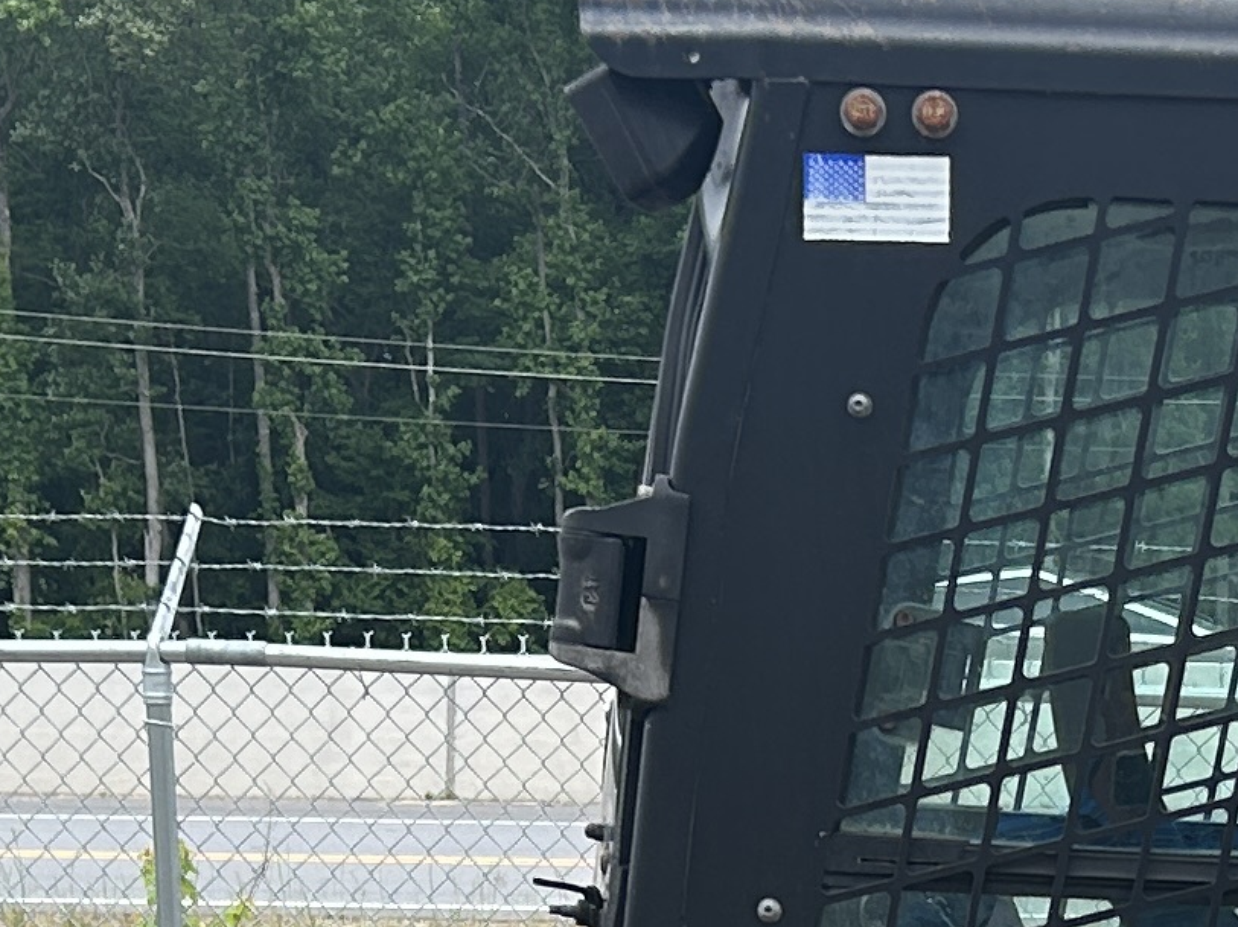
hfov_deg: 15.0
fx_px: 4611
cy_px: 1525
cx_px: 1229
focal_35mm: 129
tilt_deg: -11.0
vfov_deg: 10.9
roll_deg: -0.1
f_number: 1.5
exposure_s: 1/1698
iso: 50
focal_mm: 5.7
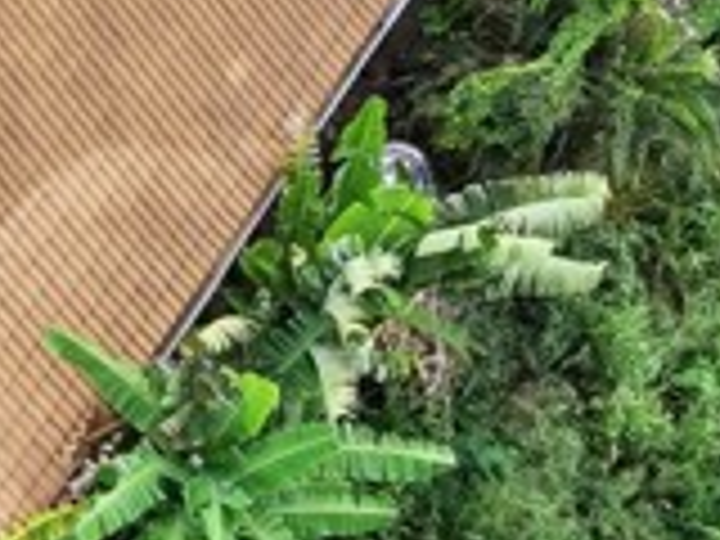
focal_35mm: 148
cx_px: -268
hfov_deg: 12.8
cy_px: -572
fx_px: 3078
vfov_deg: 9.3
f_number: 1.8
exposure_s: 1/350
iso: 260
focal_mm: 8.67
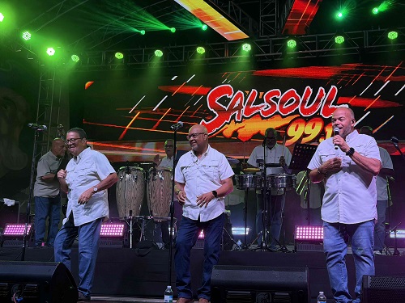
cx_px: 202
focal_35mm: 48
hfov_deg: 39.7
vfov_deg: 30.3
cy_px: 152
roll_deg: -1.7
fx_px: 562
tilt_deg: +11.6
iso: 160
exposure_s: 1/223
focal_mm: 6.76
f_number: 1.78
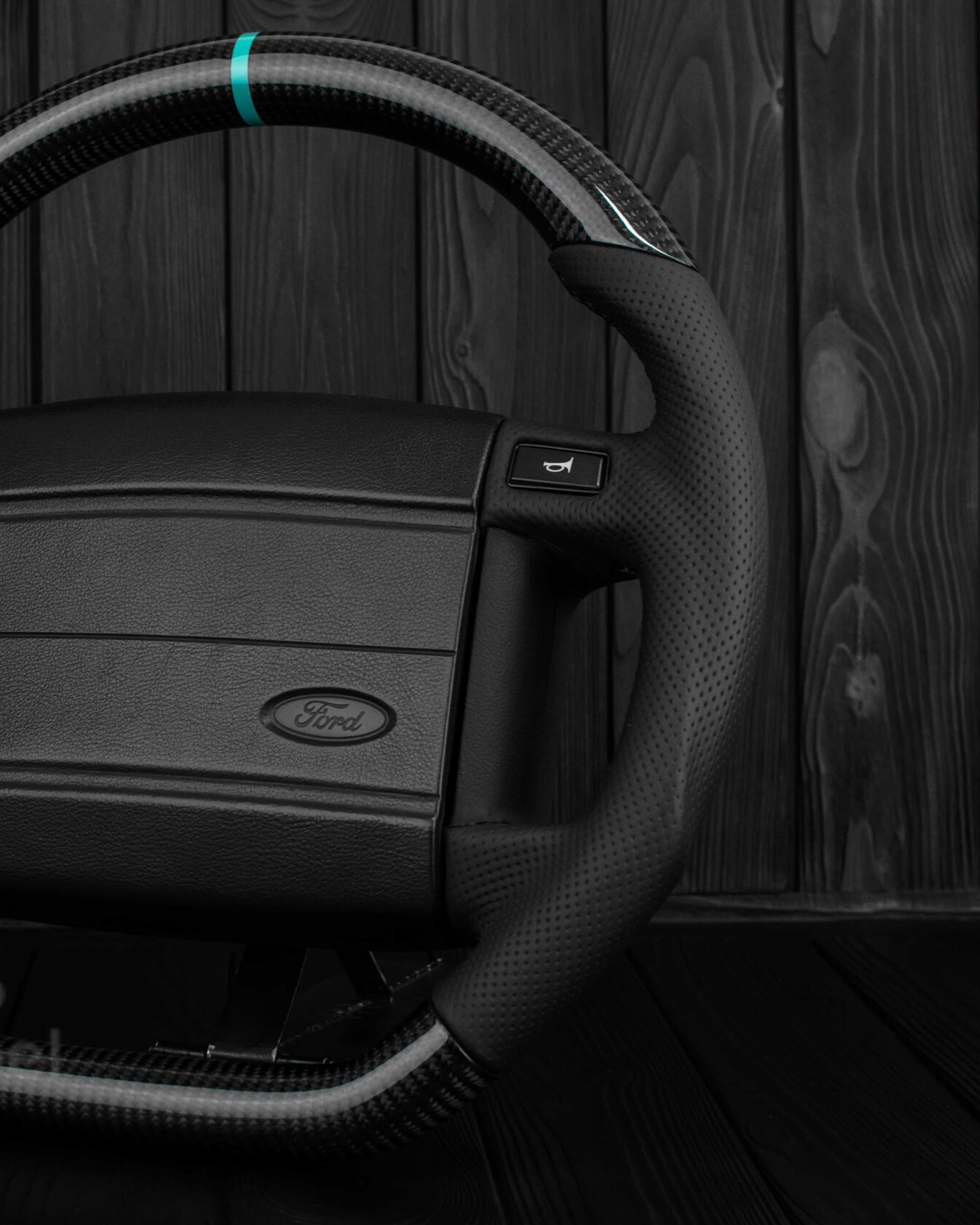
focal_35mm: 75
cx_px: 210
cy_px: 613
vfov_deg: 25.5
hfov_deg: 20.3
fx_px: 2708
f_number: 6.3
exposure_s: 1/125
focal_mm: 35
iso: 500
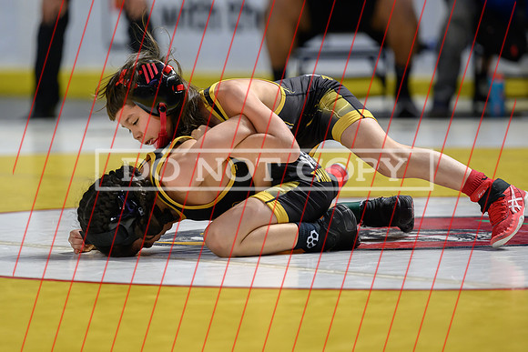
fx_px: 3505
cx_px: 214
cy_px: 150
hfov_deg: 8.6
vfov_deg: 5.8
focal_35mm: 239
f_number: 2.8
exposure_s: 1/800
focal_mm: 175
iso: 2000
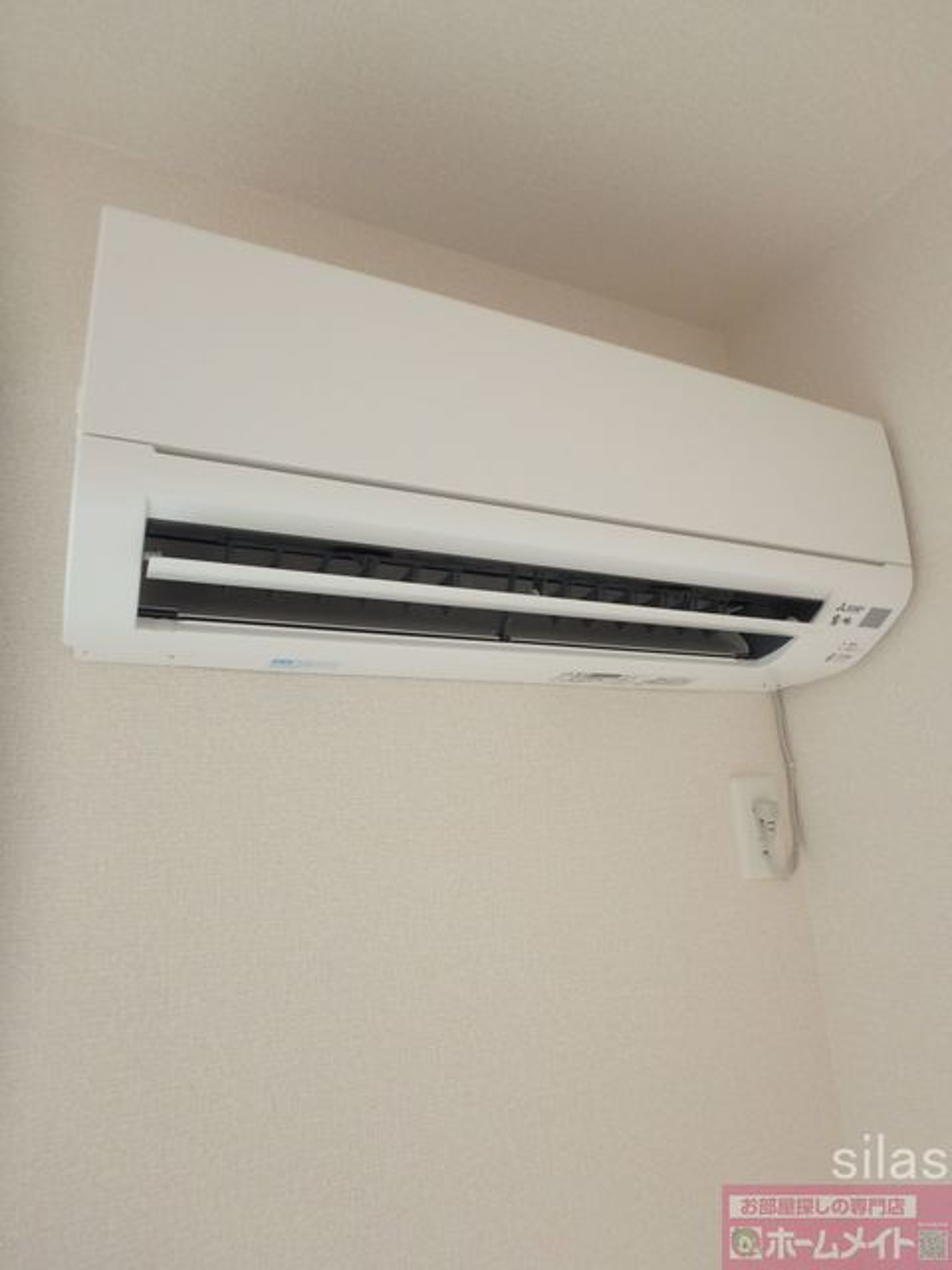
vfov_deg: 79.0
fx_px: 770
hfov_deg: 63.4
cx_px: 476
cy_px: 635
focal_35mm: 21
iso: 250
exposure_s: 1/30
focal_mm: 3.7
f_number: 3.5
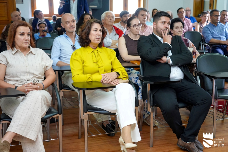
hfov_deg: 40.4
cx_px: 114
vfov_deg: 27.5
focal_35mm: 49
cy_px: 76
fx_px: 310
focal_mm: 49
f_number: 4
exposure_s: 1/160
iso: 2500
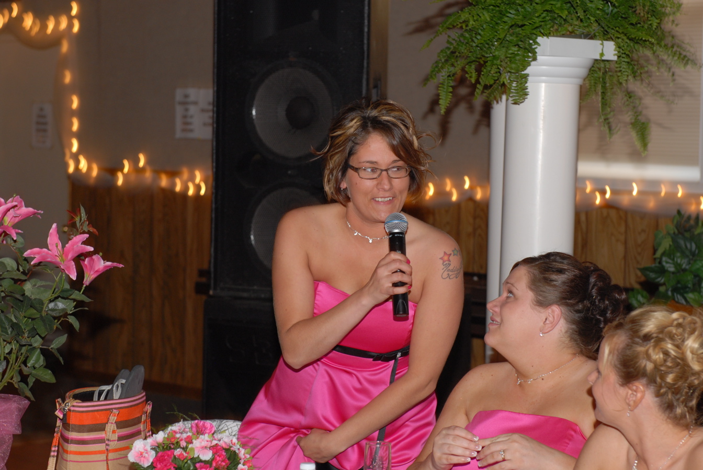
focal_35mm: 105
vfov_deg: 13.1
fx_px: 2052
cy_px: 235
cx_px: 352
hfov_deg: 19.4
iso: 250
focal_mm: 70
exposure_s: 1/13
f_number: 4.5
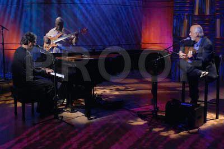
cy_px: 74
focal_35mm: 60
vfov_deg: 22.6
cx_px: 112
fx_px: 373
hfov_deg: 33.4
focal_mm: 40
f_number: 2.8
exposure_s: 1/100
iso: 800
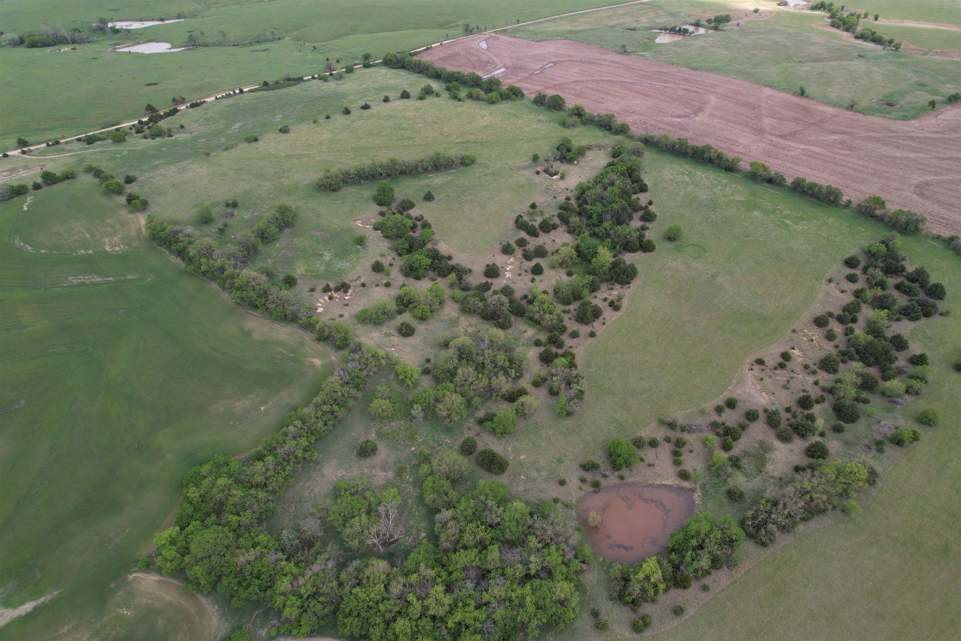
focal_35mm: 22
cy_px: 320
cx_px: 480
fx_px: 587
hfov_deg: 78.6
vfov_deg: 57.2
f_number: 2.8
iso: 100
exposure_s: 1/30
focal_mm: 8.38
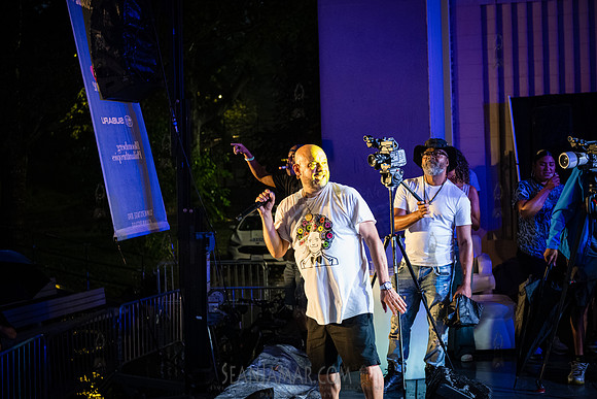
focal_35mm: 62
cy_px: 200
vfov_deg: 21.9
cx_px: 298
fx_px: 1028
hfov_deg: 32.4
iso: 8000
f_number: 3.5
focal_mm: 62
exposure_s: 1/250
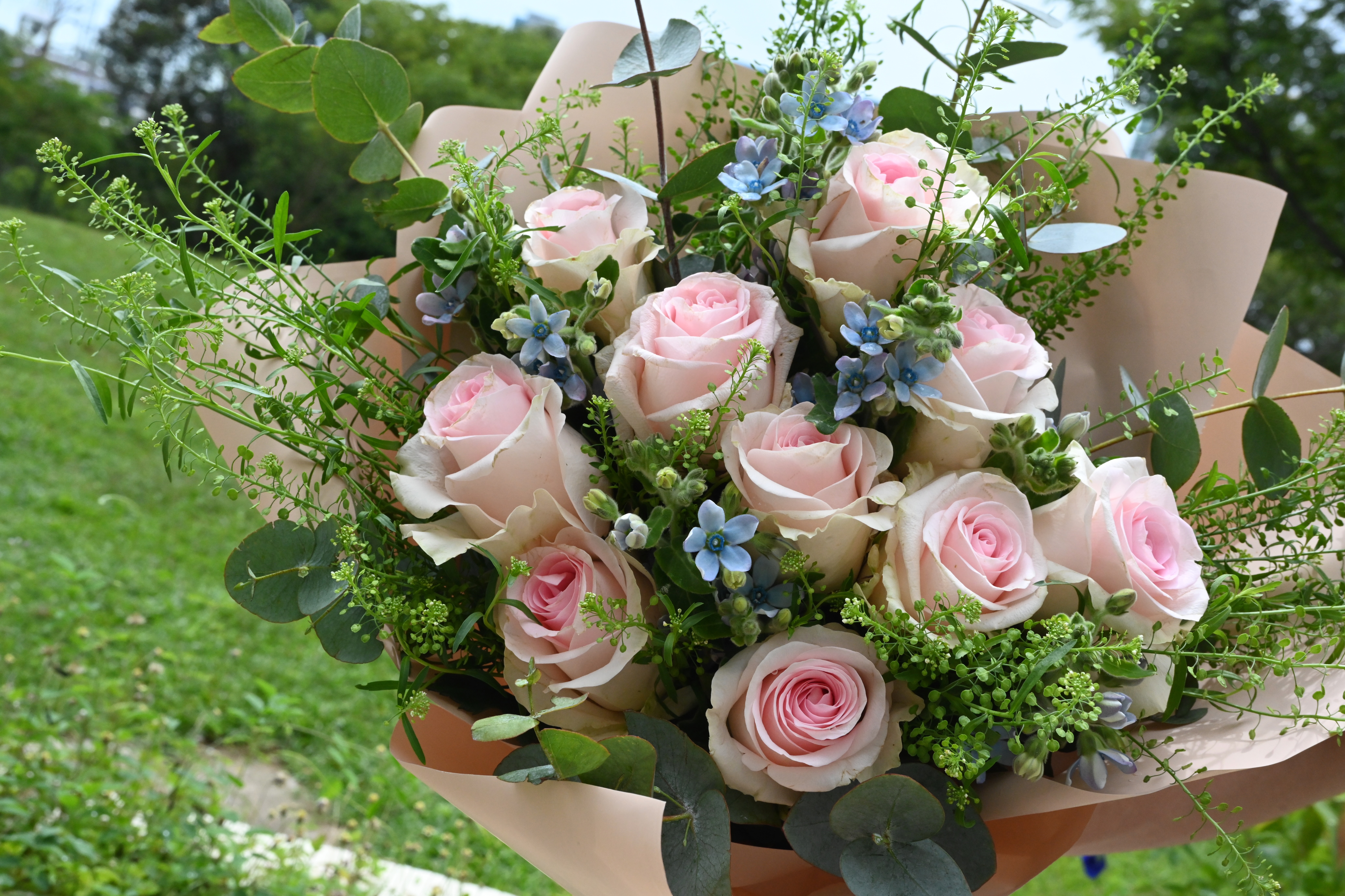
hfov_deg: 48.5
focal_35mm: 40
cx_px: 672
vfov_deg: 33.4
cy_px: 448
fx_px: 1494
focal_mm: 40
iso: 1600
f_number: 14
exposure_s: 1/800
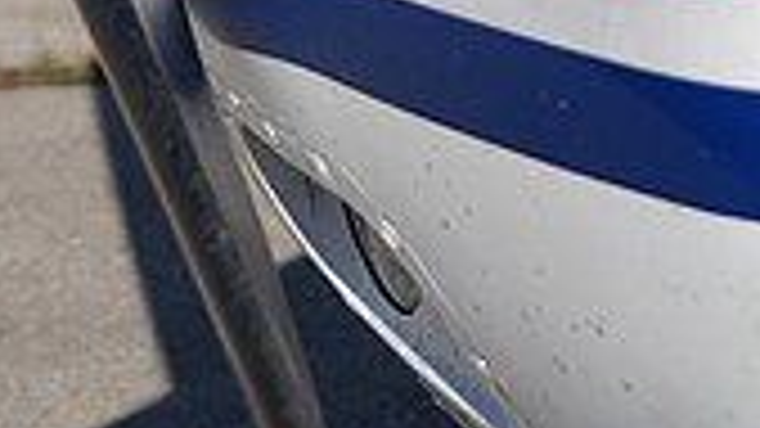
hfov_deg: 14.6
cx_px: 524
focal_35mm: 147
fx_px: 2962
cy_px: -838
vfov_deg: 7.3
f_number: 4.5
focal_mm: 41
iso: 64
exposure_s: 1/800
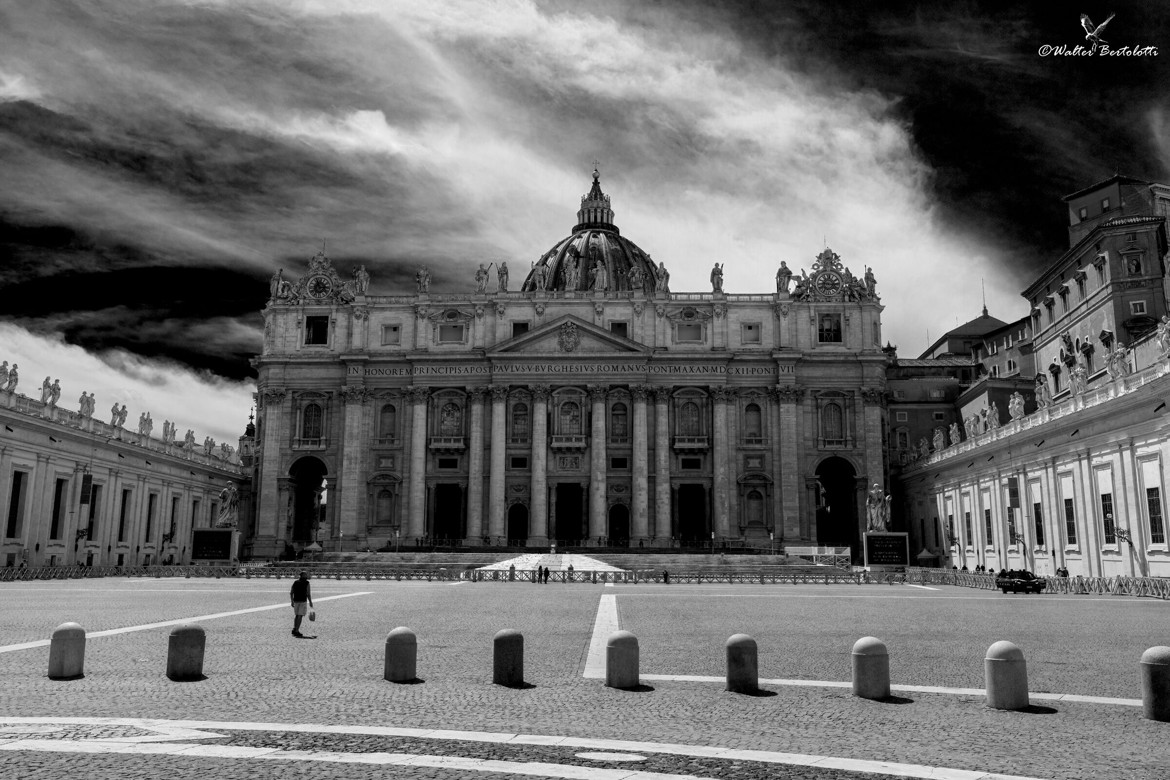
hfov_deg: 63.7
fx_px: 942
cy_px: 390
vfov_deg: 45.0
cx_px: 585
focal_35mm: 29
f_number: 10
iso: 100
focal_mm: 29
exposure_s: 1/200
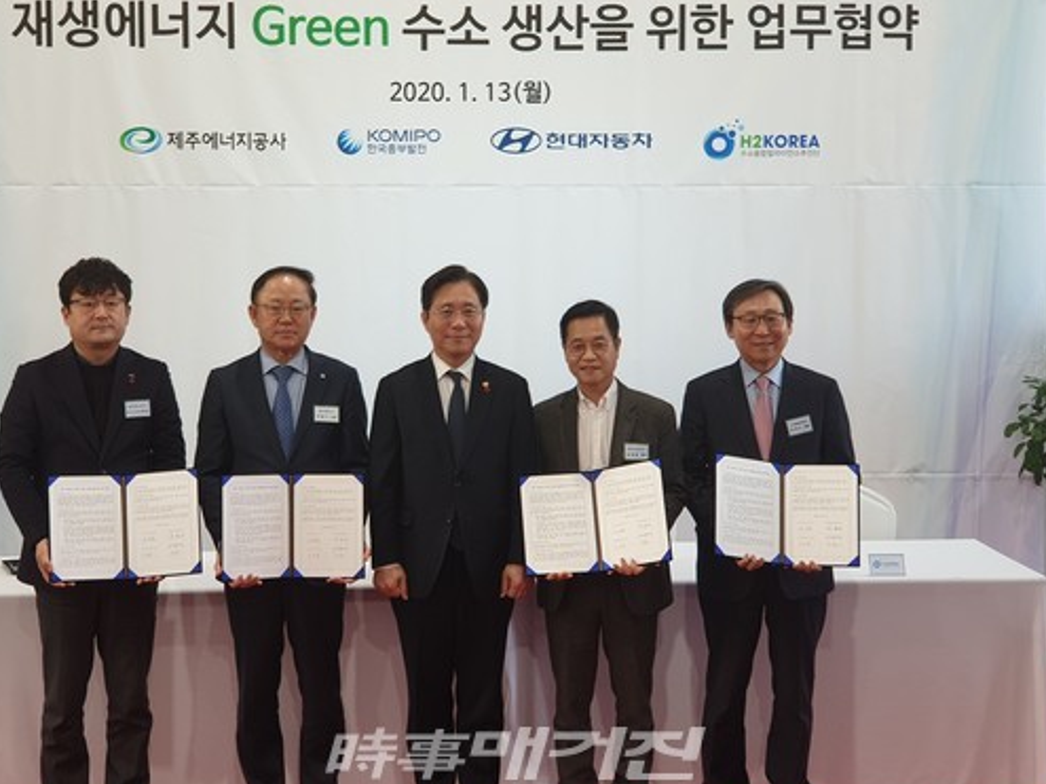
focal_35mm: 63
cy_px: 336
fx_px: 1903
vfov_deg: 23.3
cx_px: 484
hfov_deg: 30.7
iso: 64
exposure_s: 1/30
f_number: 2.4
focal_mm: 6
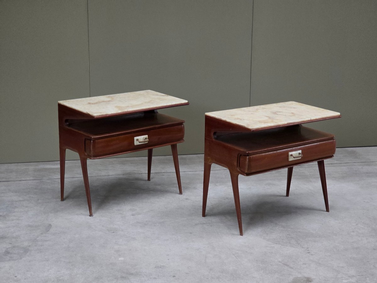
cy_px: 142
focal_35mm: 69
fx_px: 751
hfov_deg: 28.2
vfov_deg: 21.3
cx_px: 188
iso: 1000
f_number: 2.4
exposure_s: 1/33.3
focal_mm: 7.9
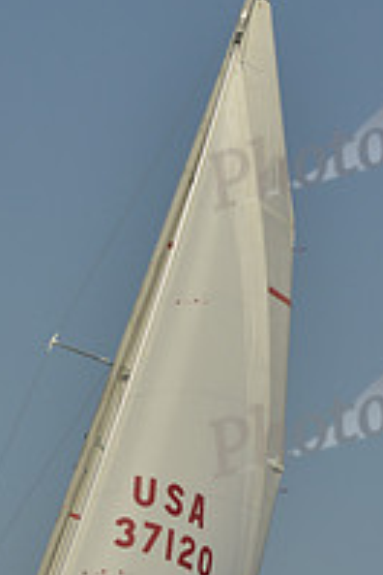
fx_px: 5234
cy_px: 595
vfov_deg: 6.3
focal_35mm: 328
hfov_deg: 4.2
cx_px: 59
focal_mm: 112
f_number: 13
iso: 280
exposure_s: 1/800
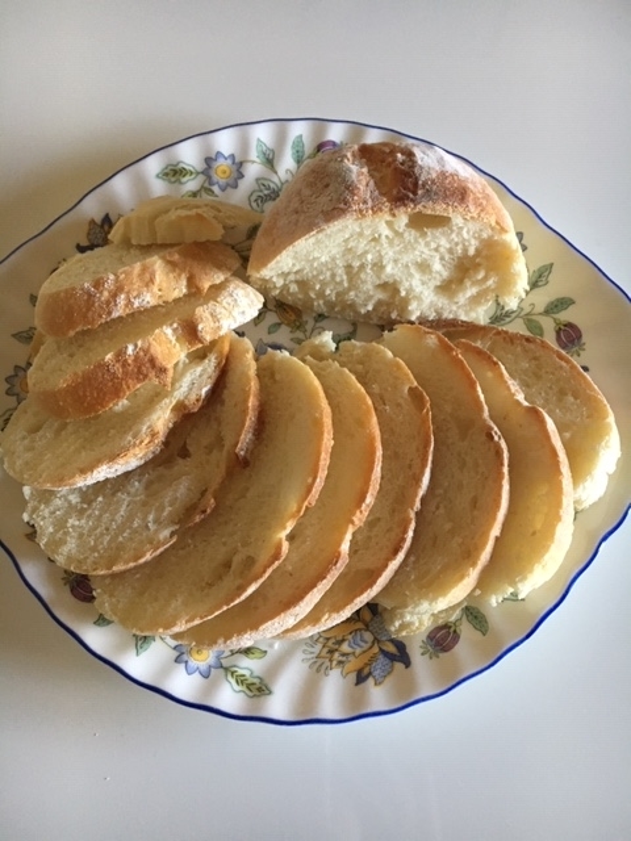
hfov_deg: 48.2
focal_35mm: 29
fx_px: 705
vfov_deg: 61.7
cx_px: 316
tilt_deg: -71.2
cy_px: 420
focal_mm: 4.15
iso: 160
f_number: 2.2
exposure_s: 1/30
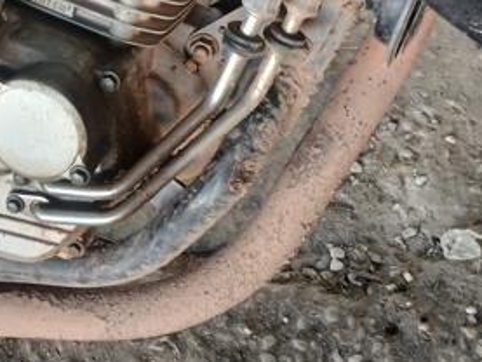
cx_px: 49
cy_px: 23
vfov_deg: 23.6
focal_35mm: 60
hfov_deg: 30.7
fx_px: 836
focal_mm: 3.98
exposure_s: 1/60
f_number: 1.8
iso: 100
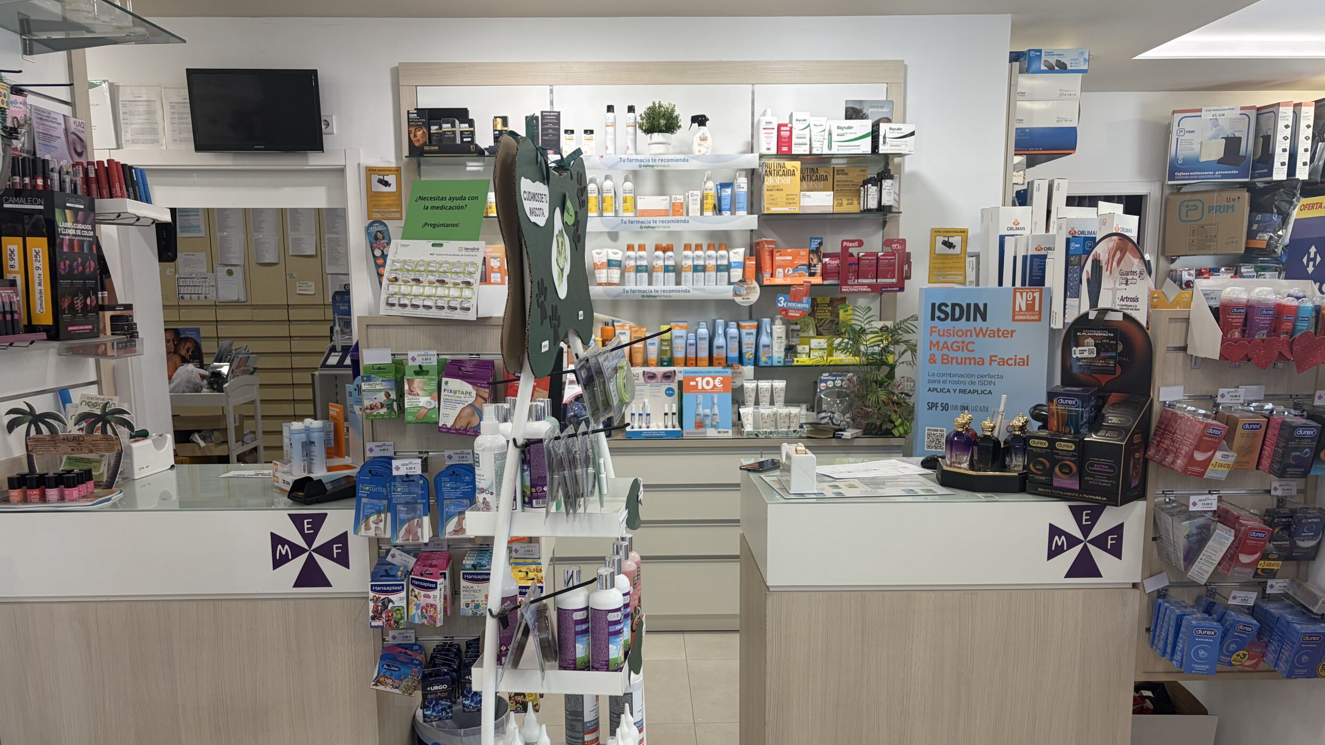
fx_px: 1019
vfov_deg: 40.0
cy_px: 445
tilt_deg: -8.5
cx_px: 667
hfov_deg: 66.1
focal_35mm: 29
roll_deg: +0.9
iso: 50
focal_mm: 5.96
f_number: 1.6
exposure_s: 1/100
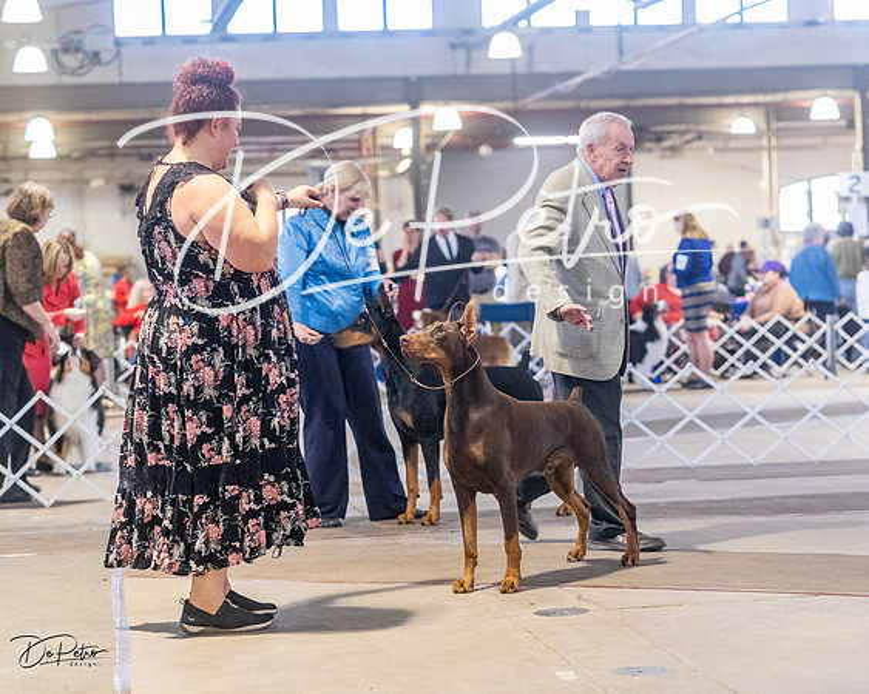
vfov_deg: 15.9
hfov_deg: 19.8
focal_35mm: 97
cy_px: 347
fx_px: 2490
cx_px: 434
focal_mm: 86
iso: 6400
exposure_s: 1/320
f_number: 3.5
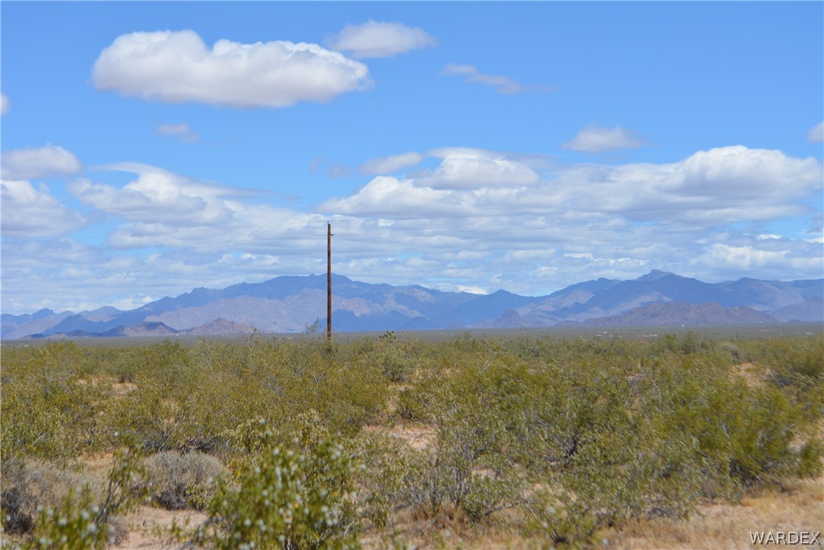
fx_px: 1889
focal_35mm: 82
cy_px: 275
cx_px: 412
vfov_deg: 16.6
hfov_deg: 24.6
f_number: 9
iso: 100
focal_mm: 55
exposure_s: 1/320
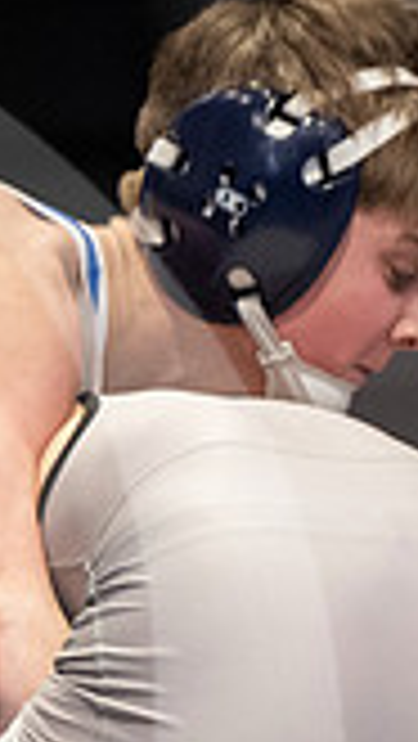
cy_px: 1137
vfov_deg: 2.1
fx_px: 20127
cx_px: -183
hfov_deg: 1.2
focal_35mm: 1023
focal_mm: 180
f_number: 2.8
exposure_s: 1/1000
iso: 3200
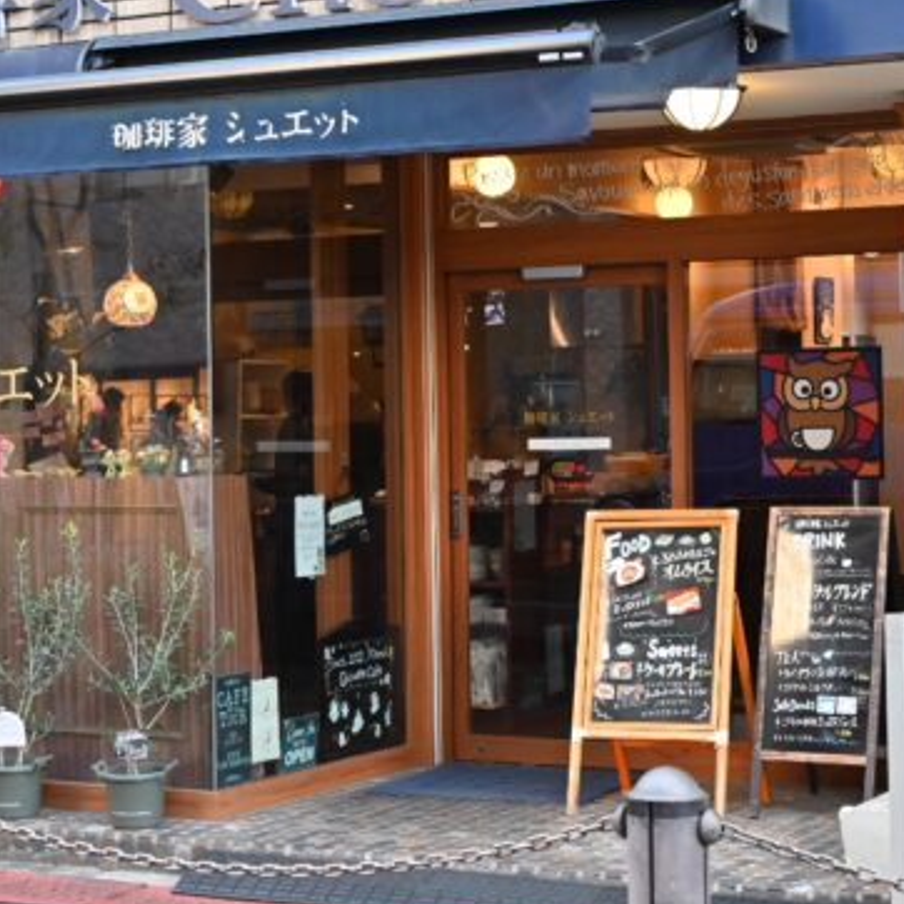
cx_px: 459
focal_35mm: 83
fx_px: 2452
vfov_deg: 20.9
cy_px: 388
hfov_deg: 20.9
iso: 3600
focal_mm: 40
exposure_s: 1/320
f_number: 5.6
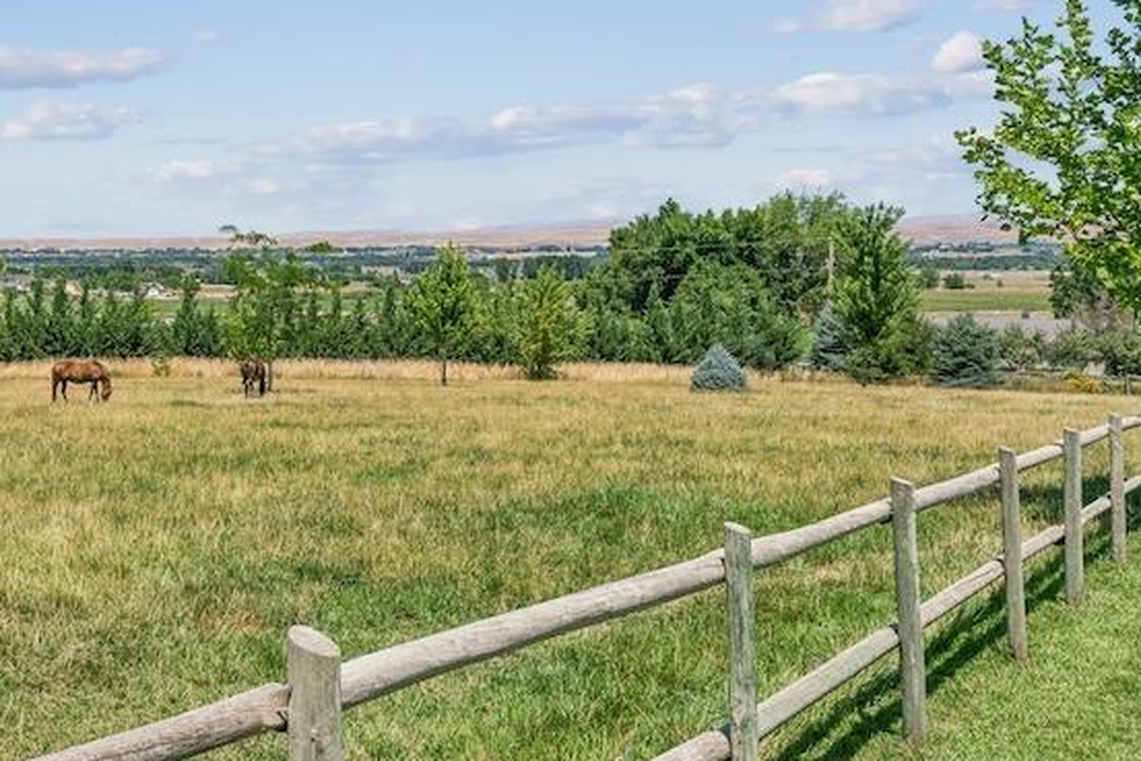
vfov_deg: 30.2
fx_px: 1402
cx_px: -68
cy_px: 270
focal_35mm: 44
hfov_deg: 38.0
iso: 400
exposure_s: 1/500
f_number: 13
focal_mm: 19.1
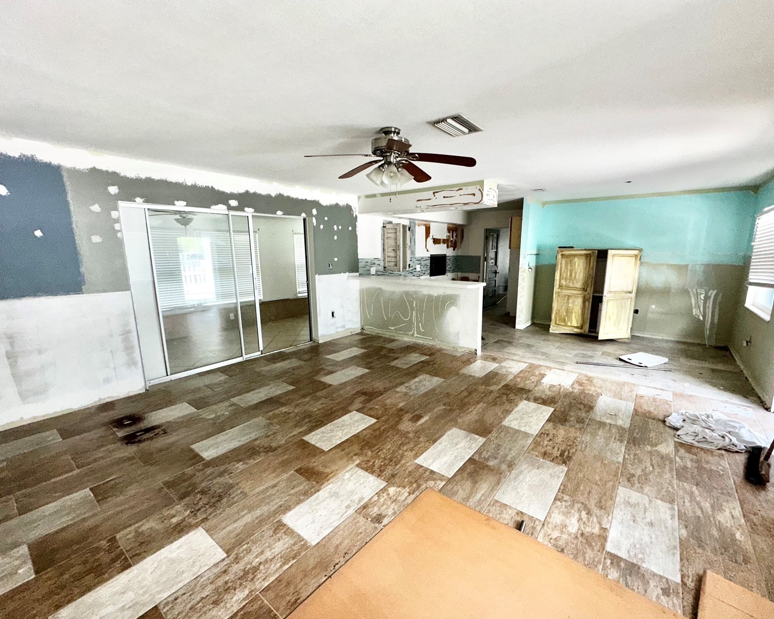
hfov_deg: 96.8
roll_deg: -0.5
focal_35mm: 15
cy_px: 314
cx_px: 401
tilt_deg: -10.9
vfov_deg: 84.0
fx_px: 344
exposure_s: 1/122
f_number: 2.2
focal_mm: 2.22
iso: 80
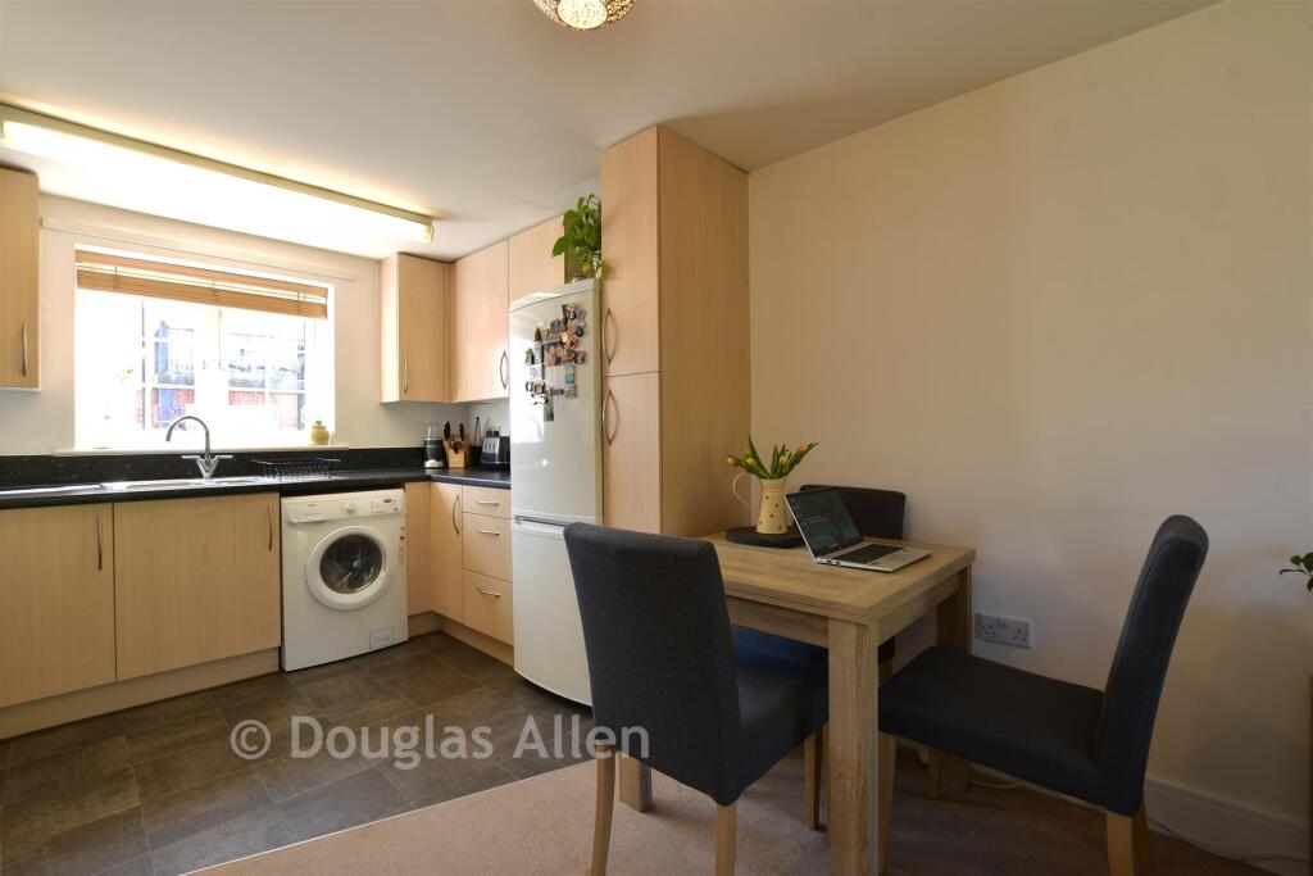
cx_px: 656
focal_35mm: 15
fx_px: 547
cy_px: 438
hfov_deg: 100.4
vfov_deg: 77.3
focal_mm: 10
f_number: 8
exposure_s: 1/2.5
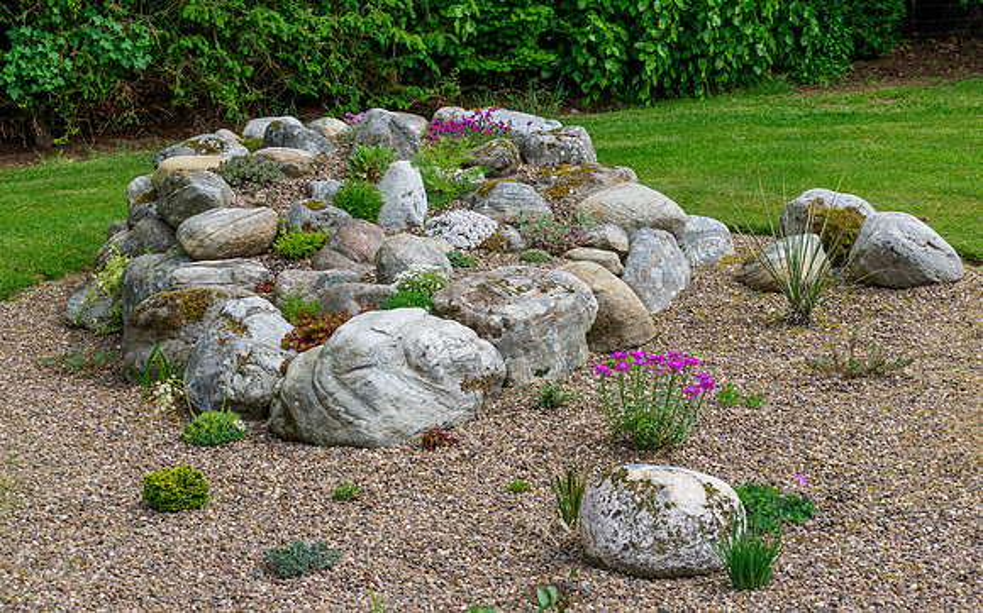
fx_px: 2271
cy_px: 245
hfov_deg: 24.4
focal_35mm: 85
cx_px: 492
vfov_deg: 15.4
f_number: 5.6
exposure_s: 1/640
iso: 200
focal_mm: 40
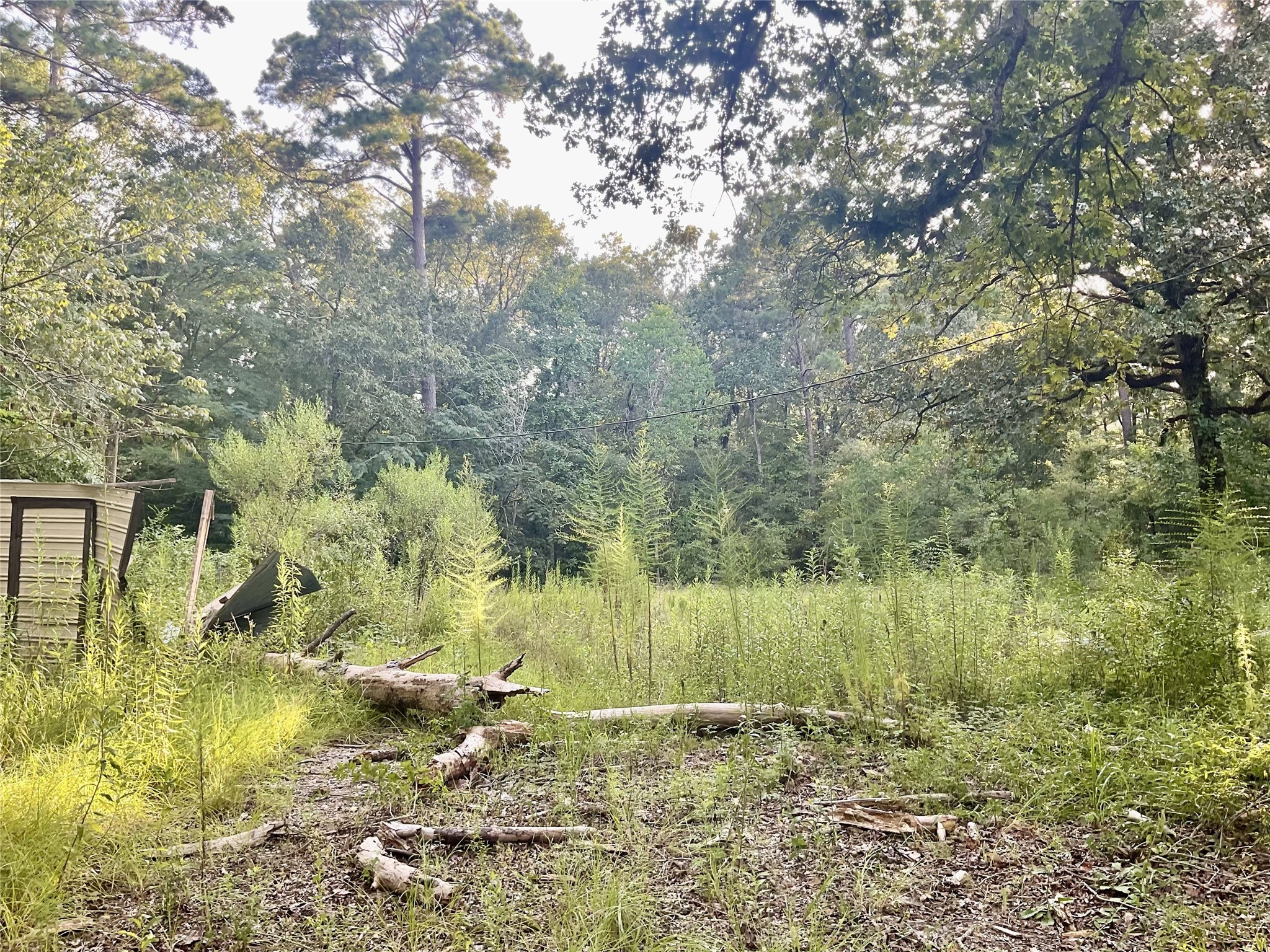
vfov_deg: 48.2
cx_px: 635
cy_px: 476
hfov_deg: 61.7
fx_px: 1064
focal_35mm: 29
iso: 25
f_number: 1.8
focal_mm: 3
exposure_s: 1/122
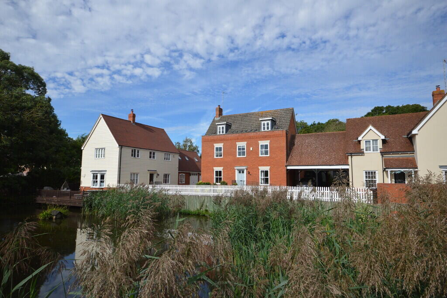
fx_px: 261
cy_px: 149
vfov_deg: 59.4
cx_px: 224
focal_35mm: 21
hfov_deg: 81.2
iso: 100
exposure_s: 1/250
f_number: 8
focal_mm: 14
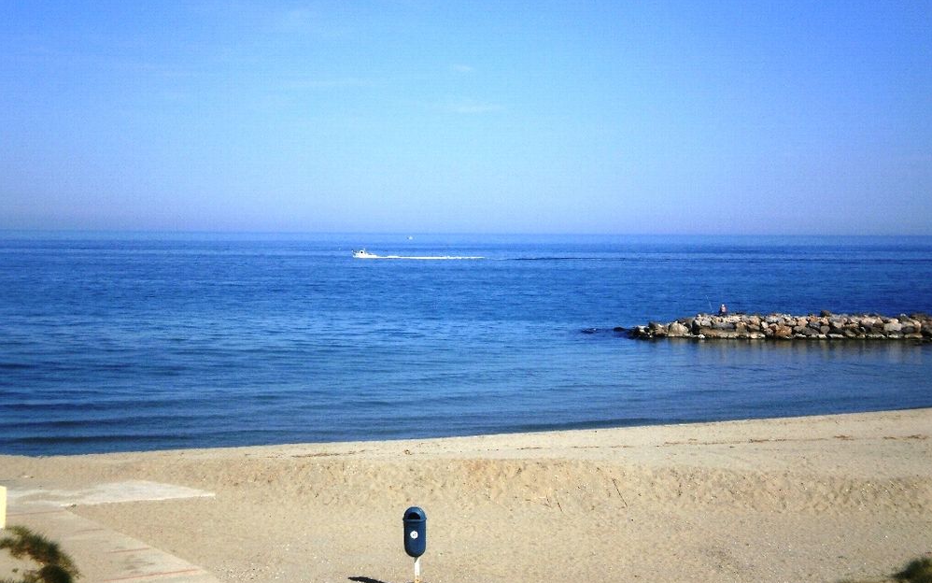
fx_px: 1727
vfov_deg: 19.1
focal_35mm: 68
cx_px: 466
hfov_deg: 30.2
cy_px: 257
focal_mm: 11.3
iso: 100
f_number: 13
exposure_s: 1/200
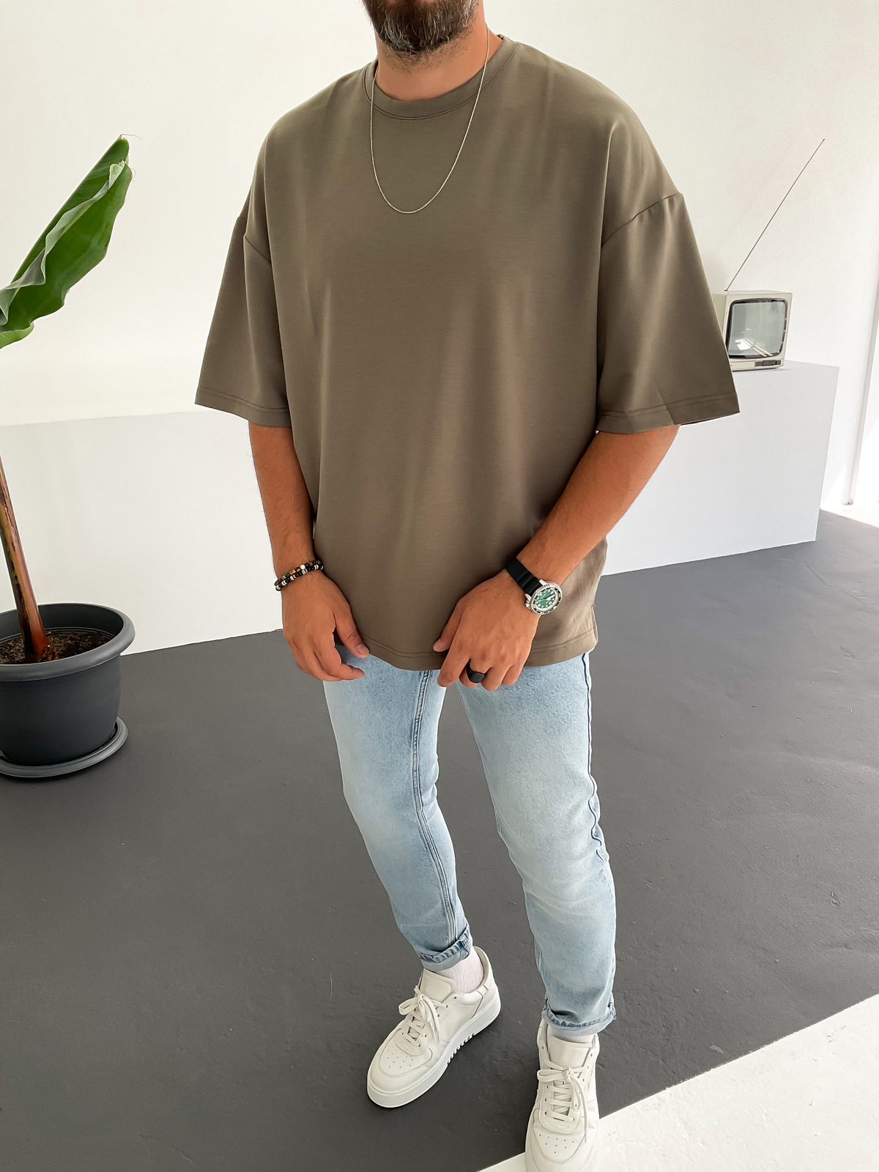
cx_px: 440
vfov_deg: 61.7
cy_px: 586
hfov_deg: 48.2
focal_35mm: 29
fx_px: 982
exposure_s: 1/120
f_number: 1.8
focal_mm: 3
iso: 32
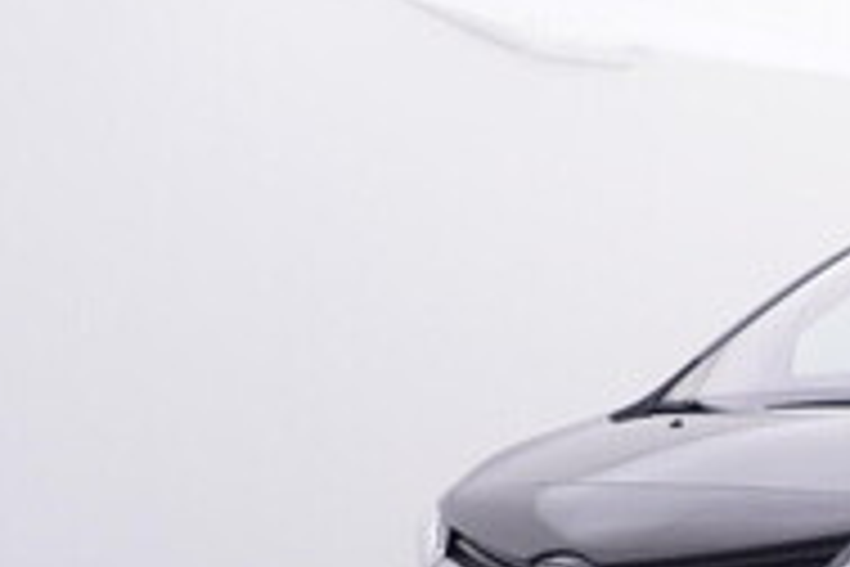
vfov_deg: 19.9
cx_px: 1118
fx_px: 1545
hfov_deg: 26.1
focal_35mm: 65
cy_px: 619
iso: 200
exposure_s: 1/80
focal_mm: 15
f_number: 5
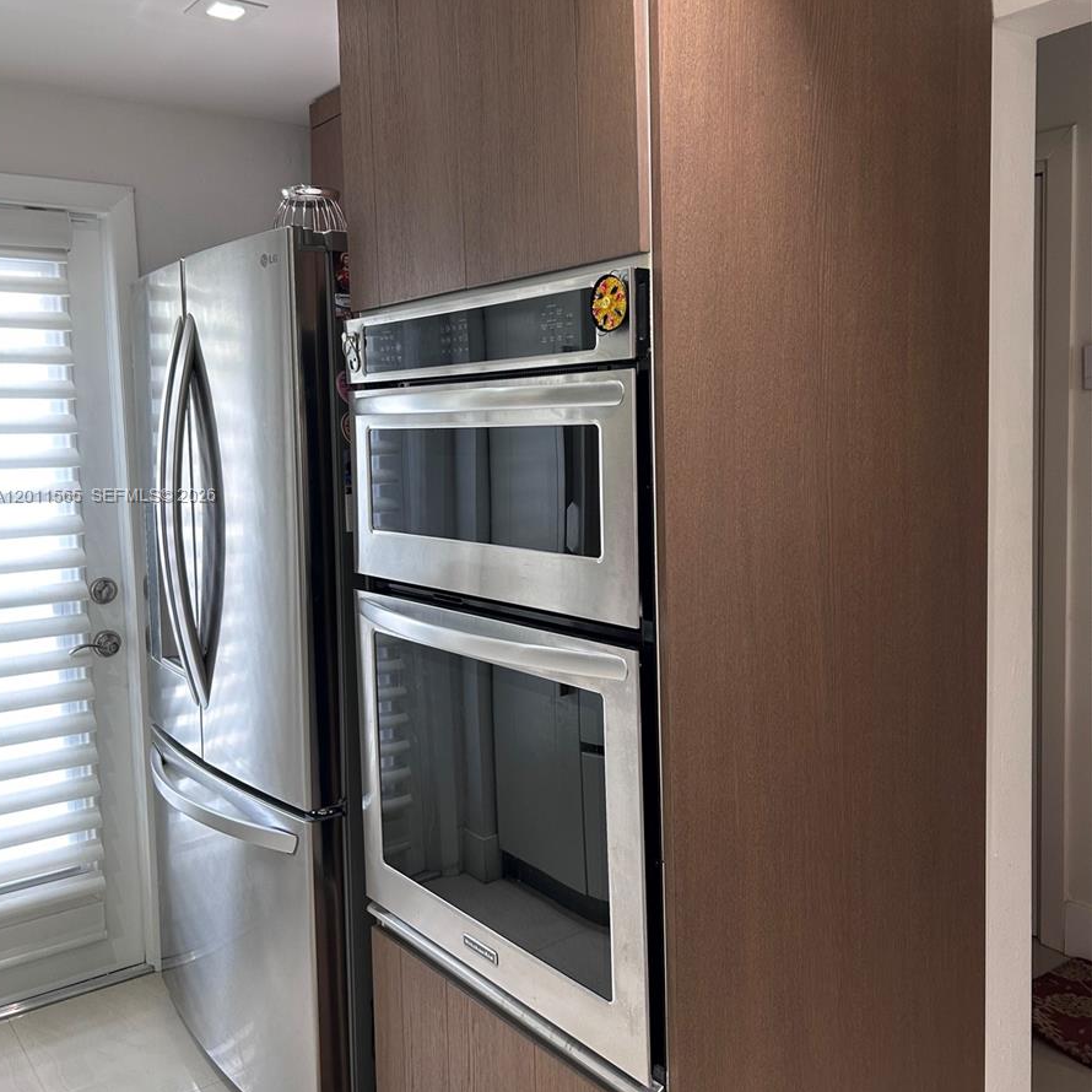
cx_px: 541
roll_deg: +1.9
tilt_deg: -2.6
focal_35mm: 31
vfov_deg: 52.5
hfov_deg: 52.5
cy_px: 497
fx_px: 1106
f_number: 1.5
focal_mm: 5.7
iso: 100
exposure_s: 1/60
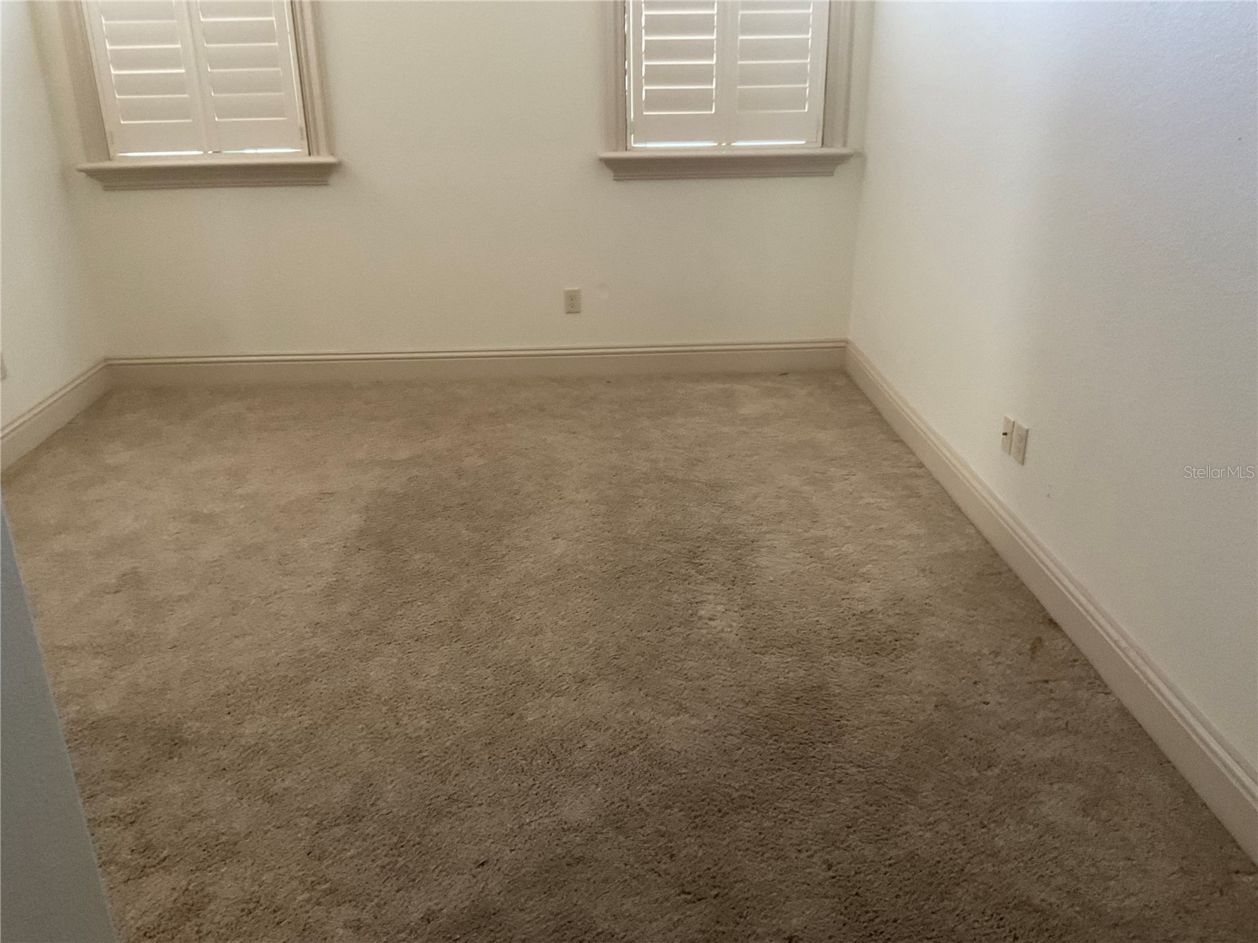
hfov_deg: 61.7
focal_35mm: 29
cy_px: 472
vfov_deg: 48.2
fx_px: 1054
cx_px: 629
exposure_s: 1/30
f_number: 1.8
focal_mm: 3
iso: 250
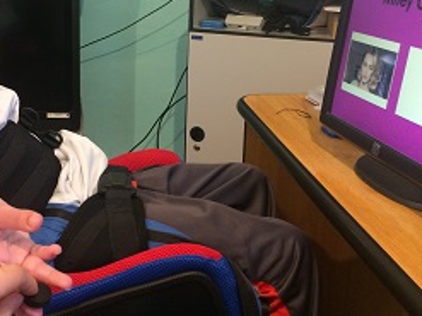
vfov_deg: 30.5
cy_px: 91
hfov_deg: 40.0
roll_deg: -1.7
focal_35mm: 47
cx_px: 142
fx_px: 573
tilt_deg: -15.9
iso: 320
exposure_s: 1/33
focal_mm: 4.15
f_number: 2.2
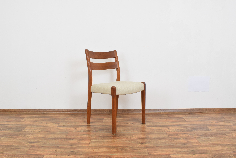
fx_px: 206
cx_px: 118
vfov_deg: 41.7
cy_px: 79
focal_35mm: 32
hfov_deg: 59.5
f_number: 25
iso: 100
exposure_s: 4
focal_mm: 21
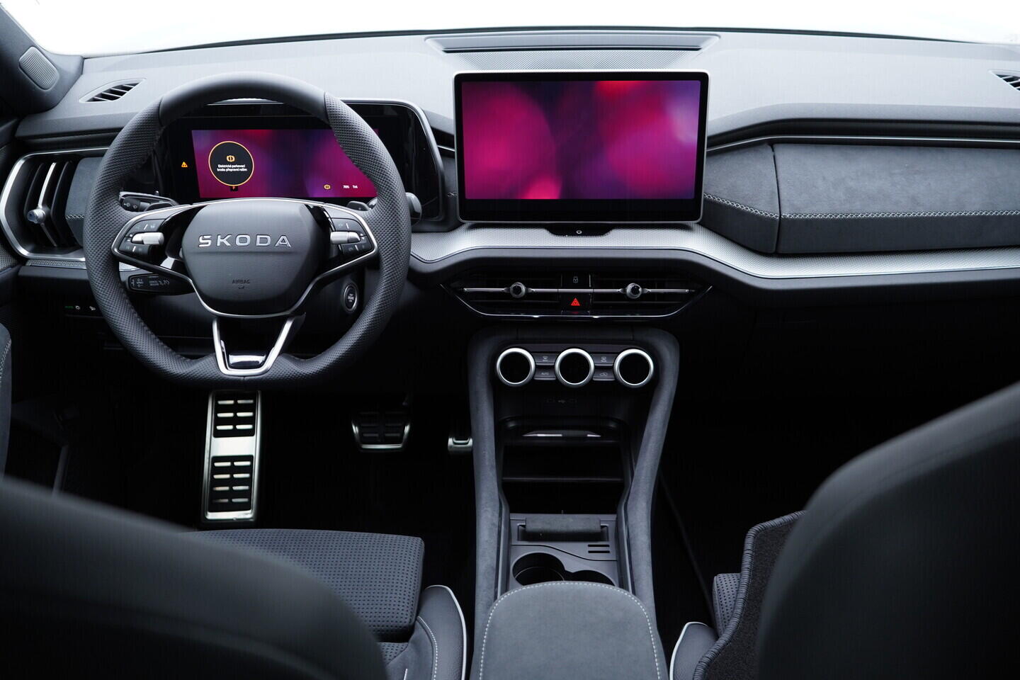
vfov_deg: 36.9
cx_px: 510
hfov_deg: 53.1
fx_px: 1020
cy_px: 340
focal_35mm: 36
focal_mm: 24
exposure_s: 1/40
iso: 320
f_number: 2.8
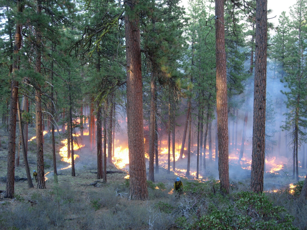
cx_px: 154
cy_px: 115
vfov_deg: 35.1
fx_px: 364
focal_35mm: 41
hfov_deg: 45.8
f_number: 2.9
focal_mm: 8.5
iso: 64
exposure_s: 1/38
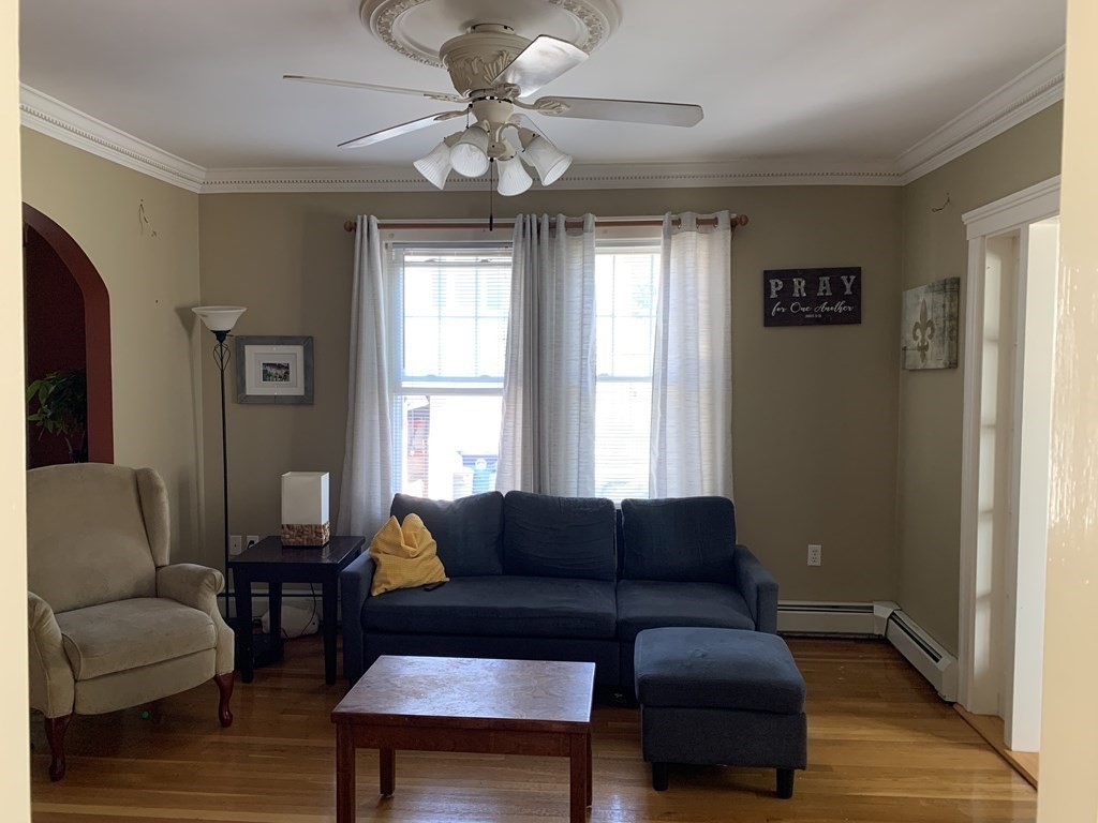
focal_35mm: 26
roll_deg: -1.1
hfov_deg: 67.3
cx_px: 549
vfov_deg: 53.1
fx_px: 825
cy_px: 412
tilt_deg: -4.0
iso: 100
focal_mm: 4.25
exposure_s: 1/60
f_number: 1.8
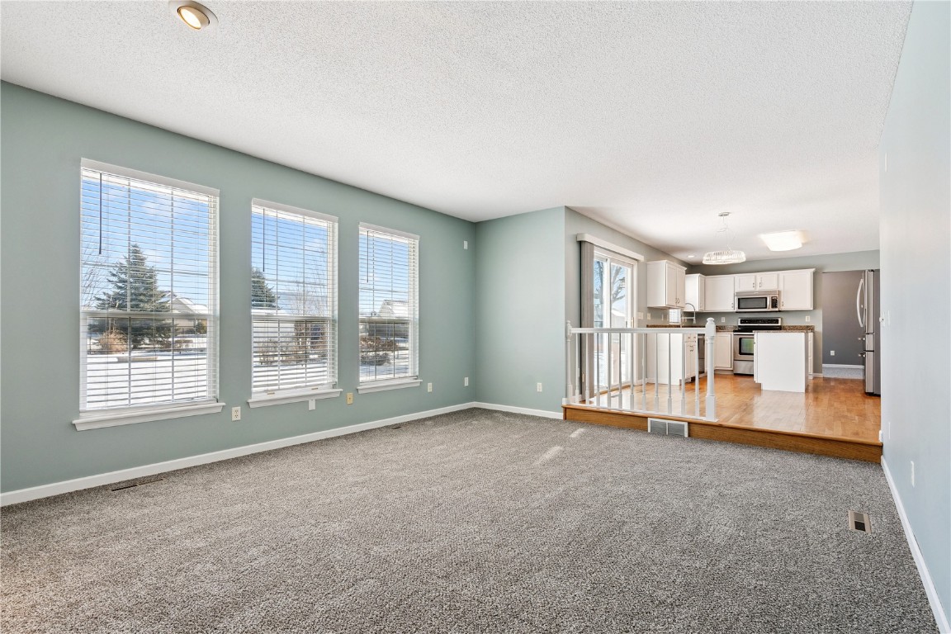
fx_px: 423
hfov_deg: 96.7
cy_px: 317
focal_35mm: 16
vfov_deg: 73.7
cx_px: 476
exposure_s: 1/125
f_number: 8
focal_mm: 16
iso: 400
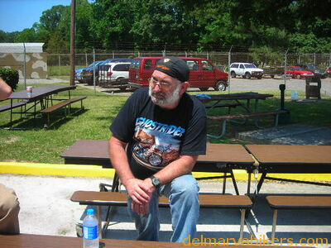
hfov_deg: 49.0
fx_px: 363
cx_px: 166
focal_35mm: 38
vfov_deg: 37.7
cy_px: 124
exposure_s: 1/417
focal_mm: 6.3
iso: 50
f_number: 3.2
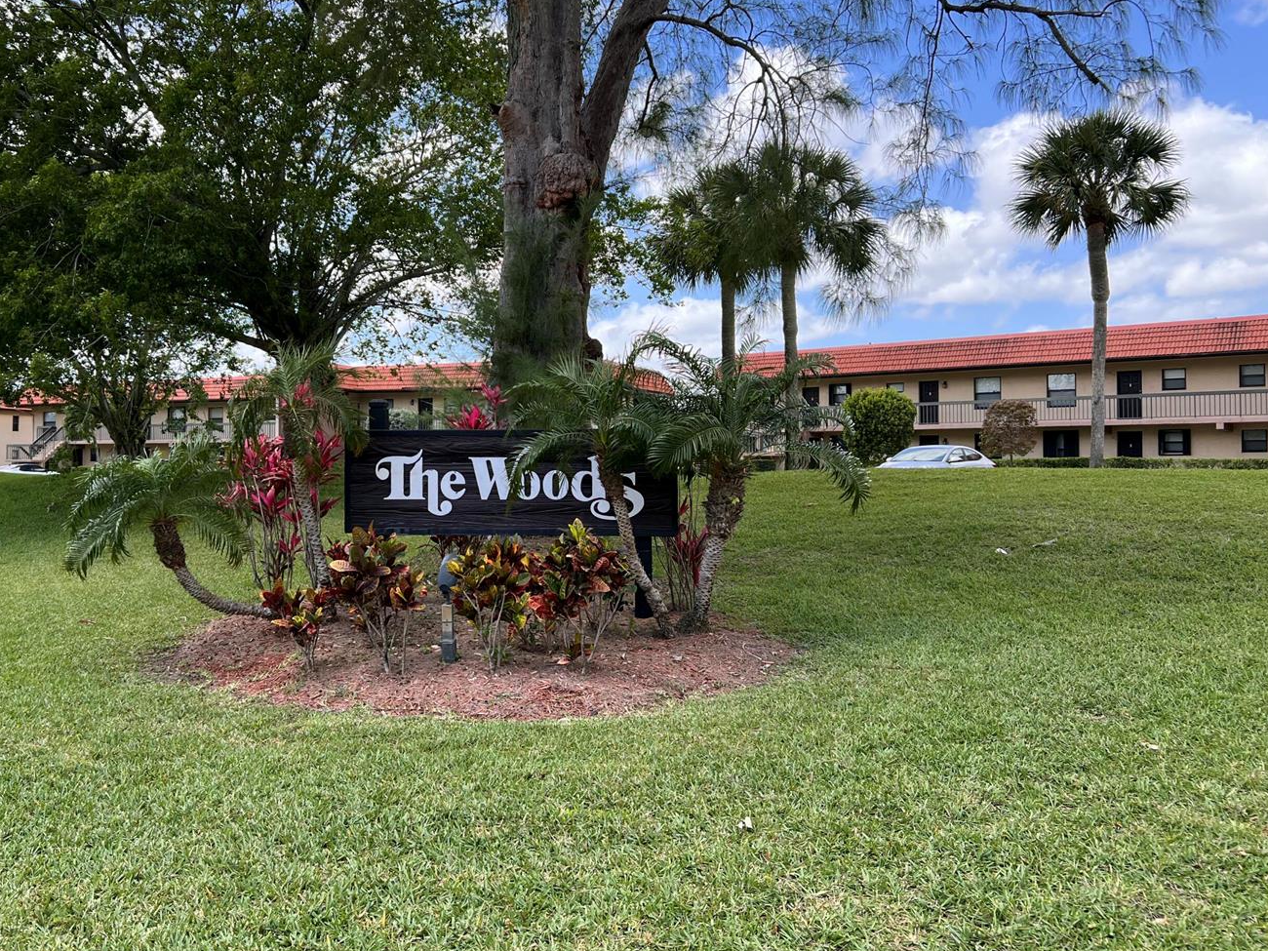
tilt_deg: +1.7
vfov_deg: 44.1
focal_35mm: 32
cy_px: 423
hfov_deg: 56.3
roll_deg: +0.3
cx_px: 497
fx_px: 1172
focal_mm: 5.7
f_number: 1.5
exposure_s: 1/1038
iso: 50
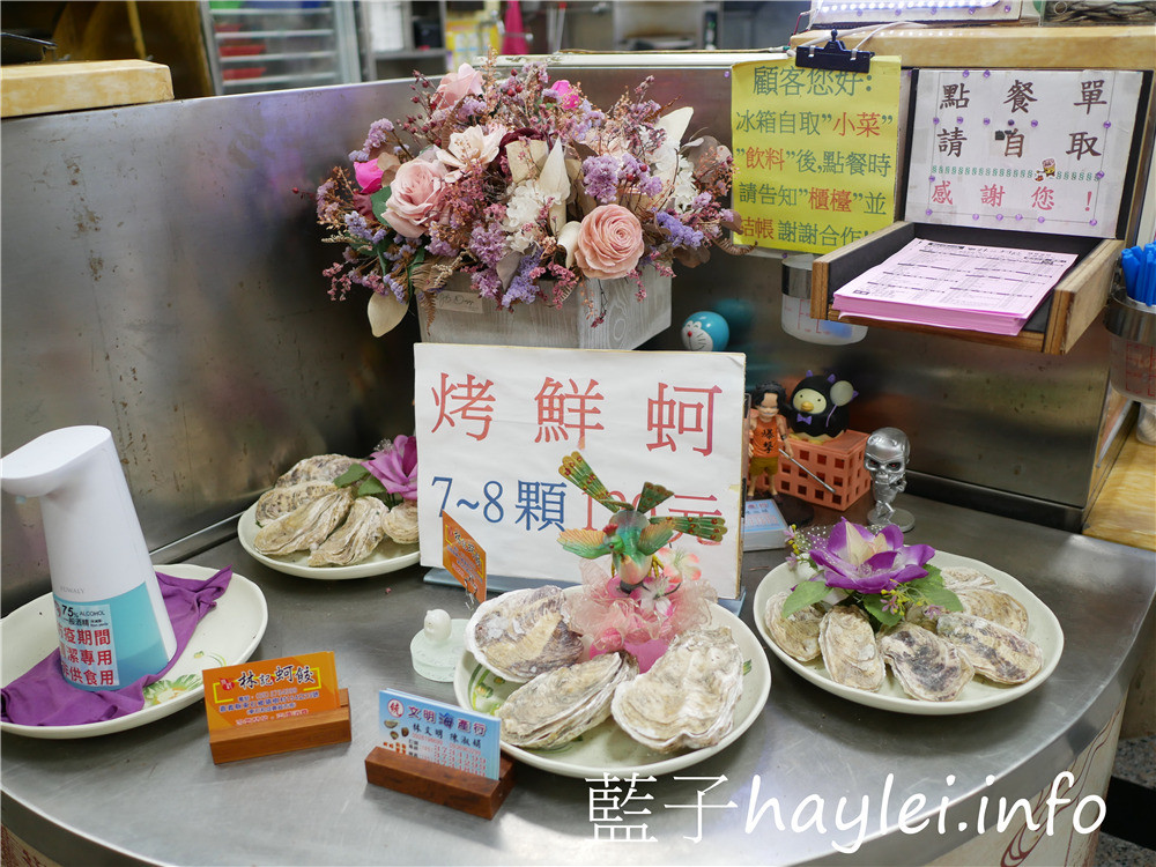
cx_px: 578
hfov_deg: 60.0
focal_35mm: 30
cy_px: 434
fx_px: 1002
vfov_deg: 46.8
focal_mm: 15
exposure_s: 1/60
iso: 320
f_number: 1.7
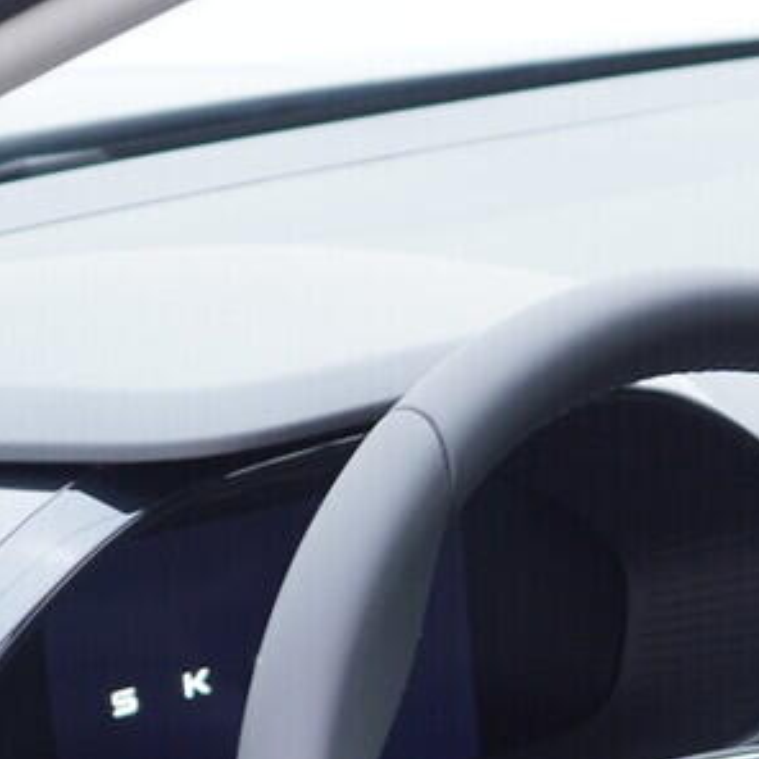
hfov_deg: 11.7
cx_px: 364
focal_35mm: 149
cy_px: 1023
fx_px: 3696
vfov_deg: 11.4
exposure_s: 1/40
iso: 250
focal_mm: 24
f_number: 2.8
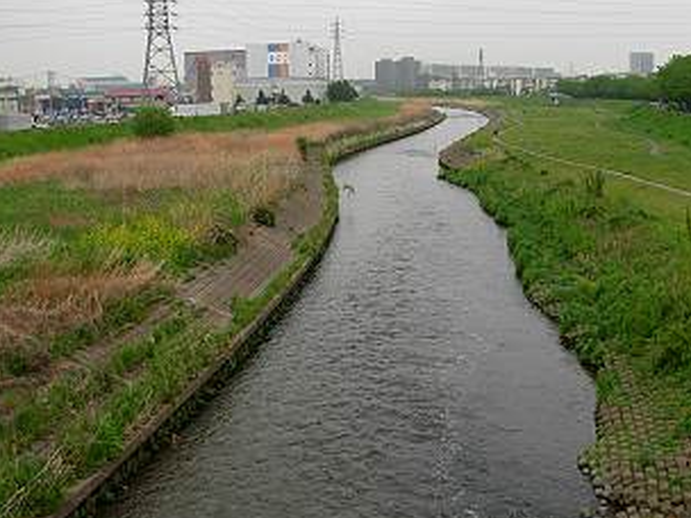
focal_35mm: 50
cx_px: 359
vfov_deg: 29.1
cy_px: 275
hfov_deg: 38.2
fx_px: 998
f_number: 2.9
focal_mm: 6.3
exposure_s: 1/836
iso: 79
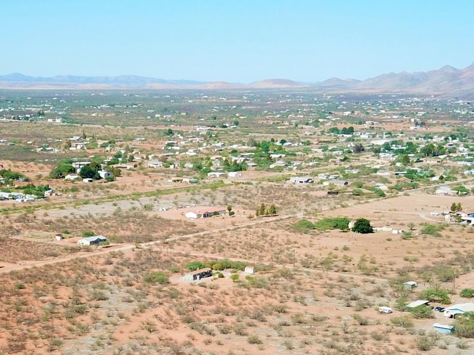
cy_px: 300
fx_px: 1000
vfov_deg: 19.9
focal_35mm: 73
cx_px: 179
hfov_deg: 26.6
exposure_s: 1/1558
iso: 100
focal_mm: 4.73
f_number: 2.2
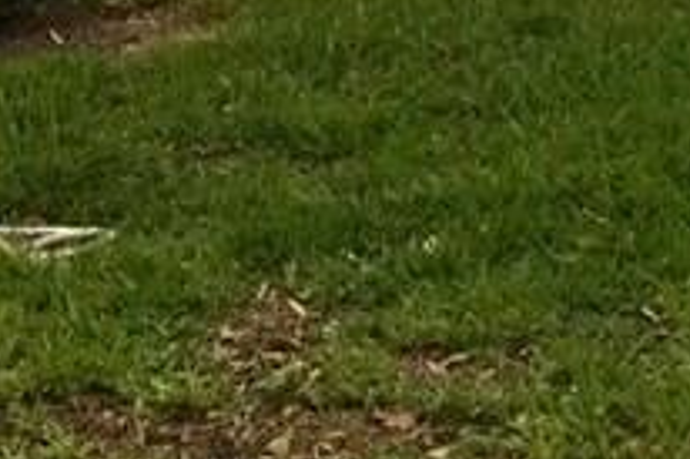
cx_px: 476
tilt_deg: +0.7
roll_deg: -0.3
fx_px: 2873
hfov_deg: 13.7
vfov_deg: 8.6
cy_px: -519
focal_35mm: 150
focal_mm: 4.15
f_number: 2.2
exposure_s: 1/15
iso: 50
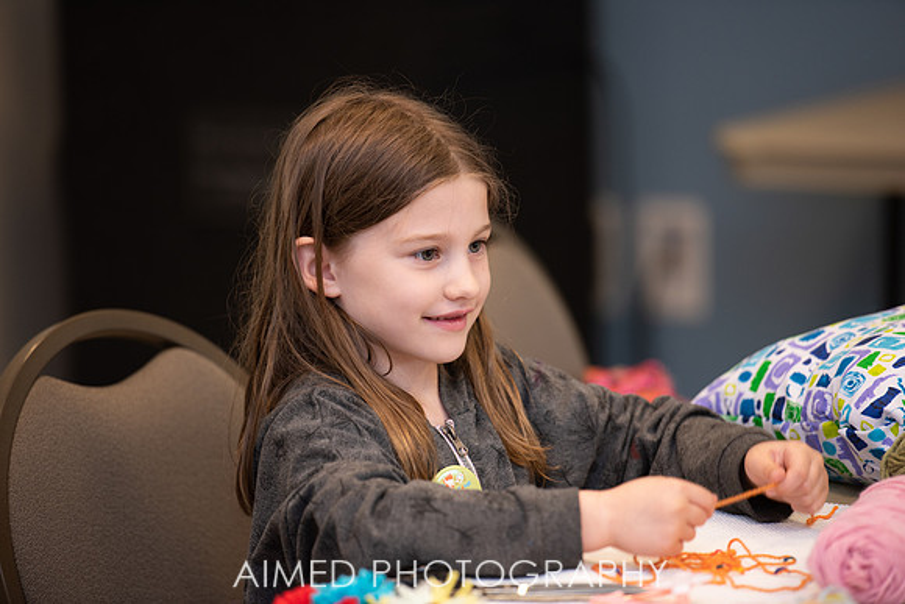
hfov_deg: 10.3
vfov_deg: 6.9
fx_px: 5029
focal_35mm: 200
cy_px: 302
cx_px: 452
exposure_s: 1/160
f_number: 3.2
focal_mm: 200
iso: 320
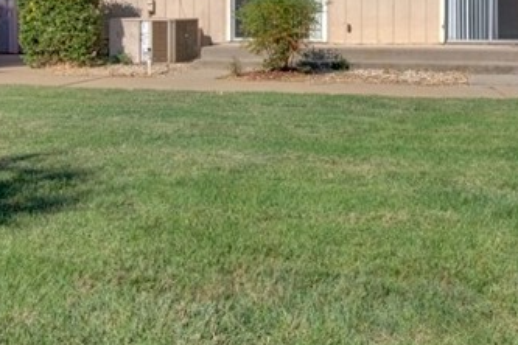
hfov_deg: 44.4
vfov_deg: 29.5
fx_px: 619
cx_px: 366
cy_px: 13
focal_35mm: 43
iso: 200
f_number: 10
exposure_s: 1/200
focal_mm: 7
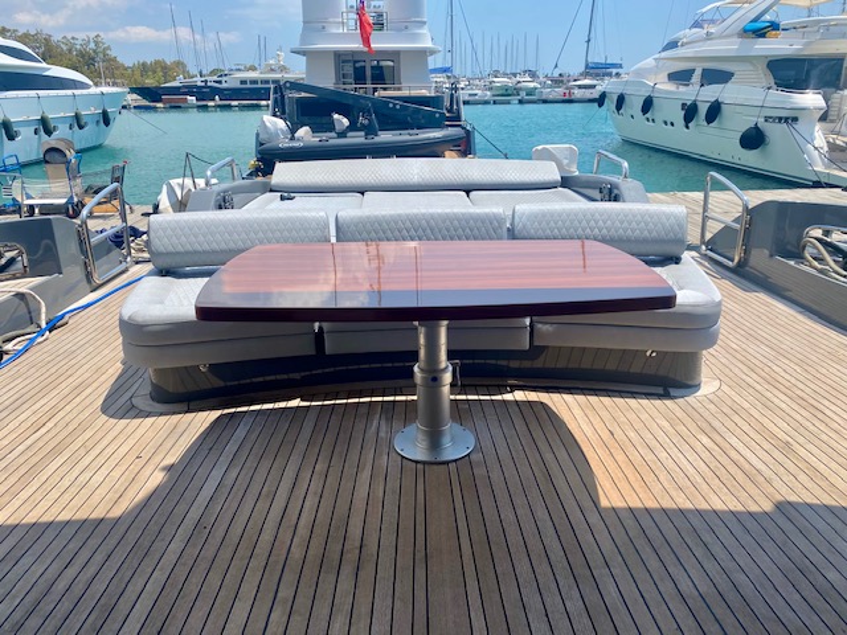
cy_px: 318
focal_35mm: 26
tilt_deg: -17.4
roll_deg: -0.3
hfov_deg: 67.3
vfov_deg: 53.1
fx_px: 636
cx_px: 424
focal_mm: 4.25
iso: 32
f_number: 1.8
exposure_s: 1/3125
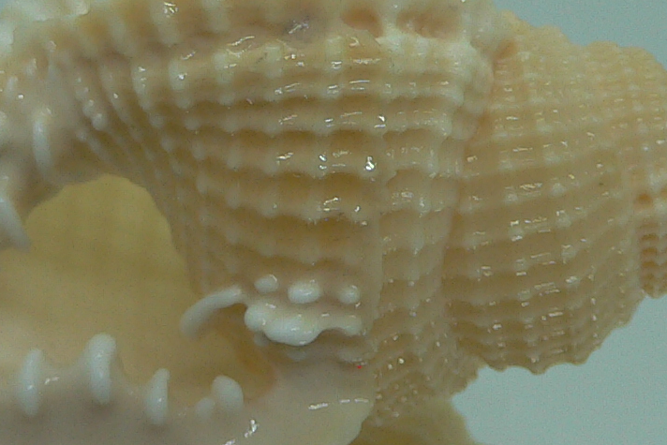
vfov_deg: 13.3
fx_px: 1909
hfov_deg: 19.8
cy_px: 228
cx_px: 254
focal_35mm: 103
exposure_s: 1/60
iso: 80
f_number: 2.8
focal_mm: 4.6
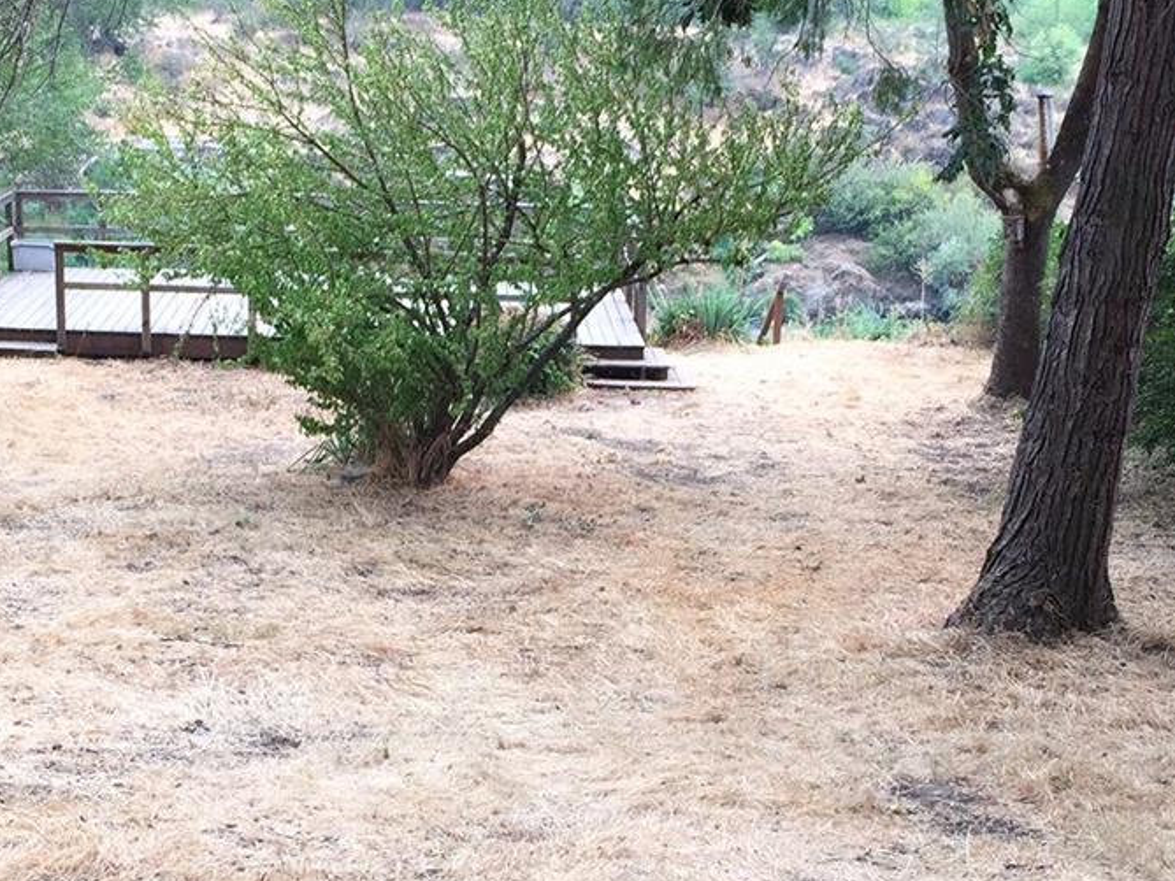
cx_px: 467
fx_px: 2207
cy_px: 584
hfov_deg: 29.7
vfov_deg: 22.5
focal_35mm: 65
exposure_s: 1/151
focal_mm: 4.15
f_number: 2.2
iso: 32
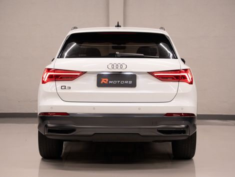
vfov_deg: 18.3
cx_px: 118
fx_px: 549
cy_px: 93
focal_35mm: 81
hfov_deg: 24.2
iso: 3200
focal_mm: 70
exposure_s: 1/100
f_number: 4
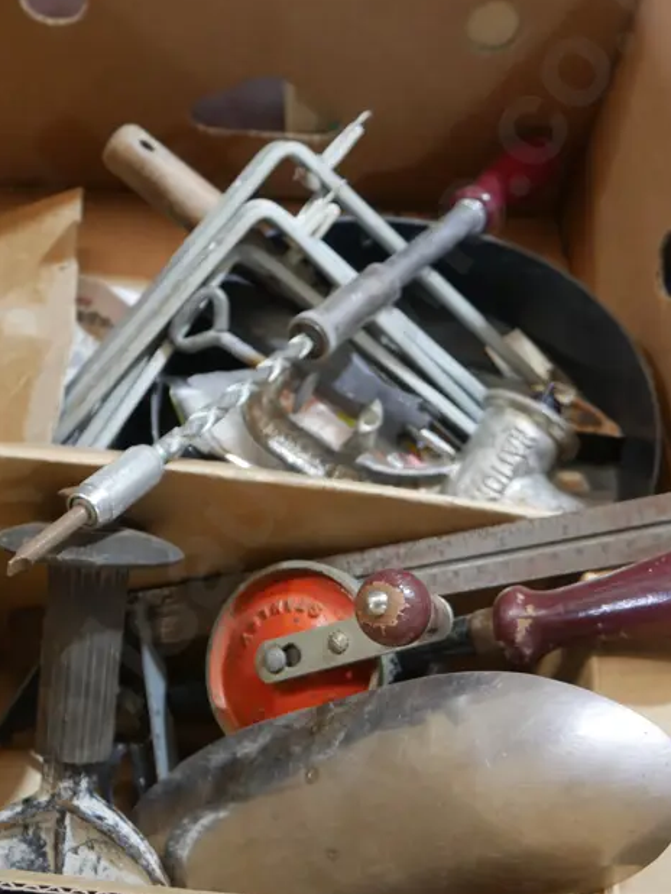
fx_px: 1369
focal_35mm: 53
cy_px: 499
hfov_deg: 27.5
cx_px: 254
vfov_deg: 36.1
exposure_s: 1/60
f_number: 3.6
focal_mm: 16
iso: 500
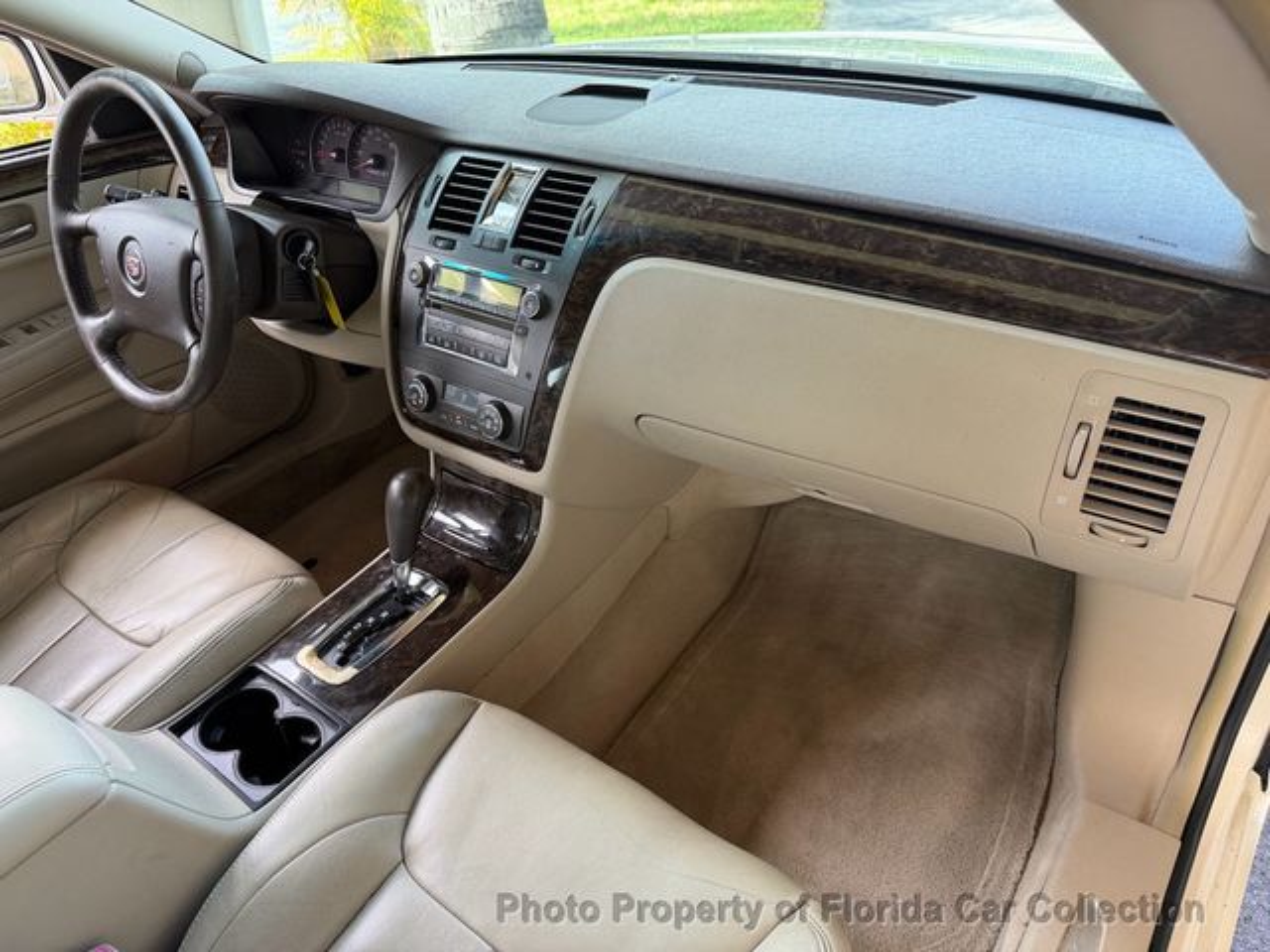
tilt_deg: -34.5
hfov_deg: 71.6
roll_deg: +5.5
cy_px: 476
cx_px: 635
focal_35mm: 24
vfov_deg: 56.8
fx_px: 881
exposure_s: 1/121
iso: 100
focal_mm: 6.76
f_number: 1.78
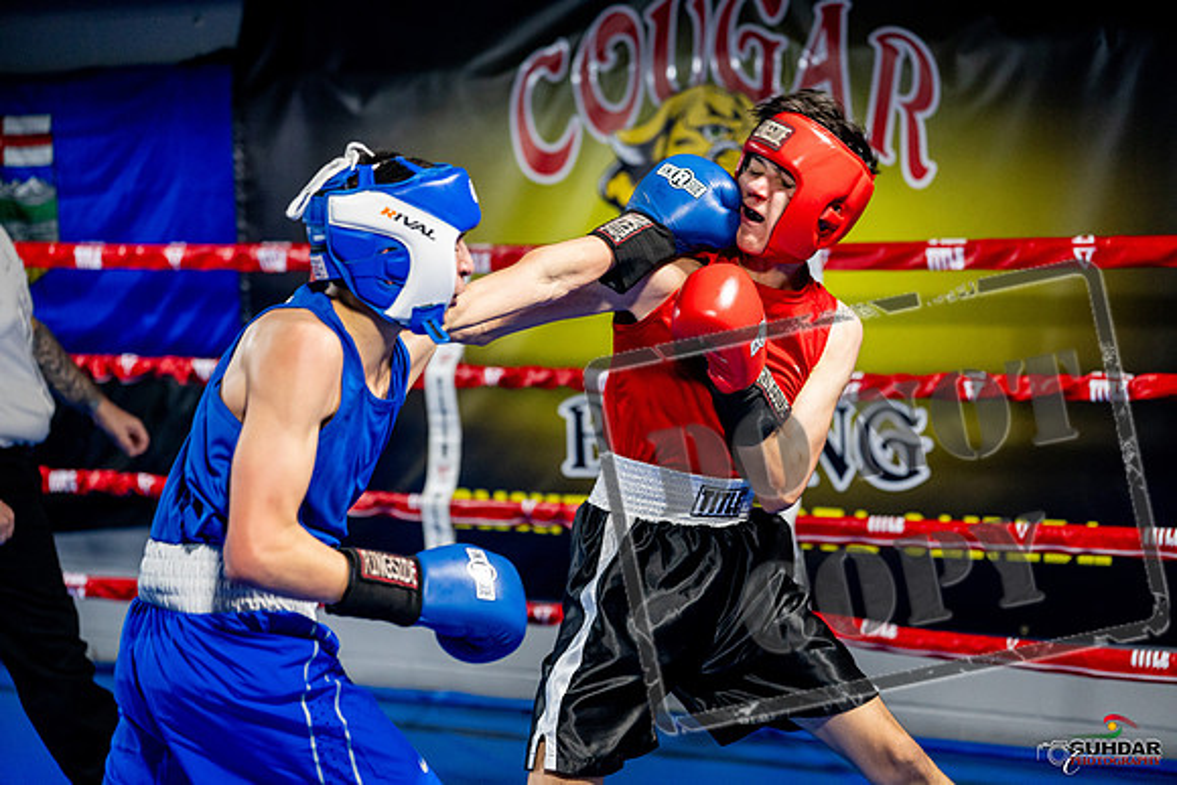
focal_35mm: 76
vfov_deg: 18.0
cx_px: 588
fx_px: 2485
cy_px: 392
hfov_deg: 26.6
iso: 4000
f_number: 2
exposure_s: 1/1000
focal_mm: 76
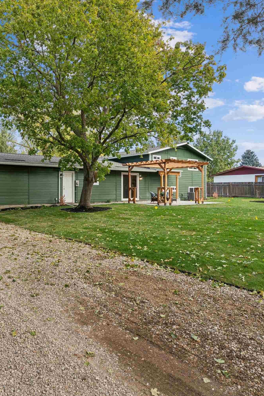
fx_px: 289
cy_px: 196
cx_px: 59
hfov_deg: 46.8
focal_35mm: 26
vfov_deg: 68.8
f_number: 13
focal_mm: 17.2
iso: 400
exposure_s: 1/60
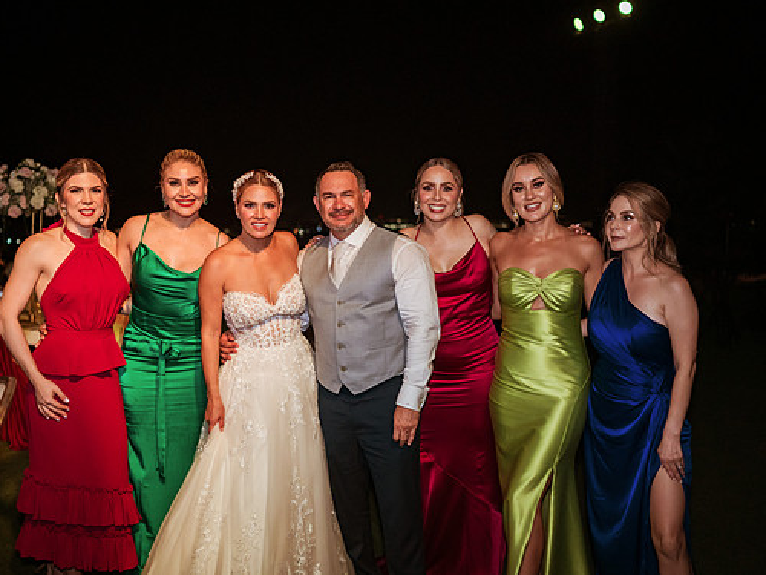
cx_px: 328
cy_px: 281
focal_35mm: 39
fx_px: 863
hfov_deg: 47.7
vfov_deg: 36.8
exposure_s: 1/1250
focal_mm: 35
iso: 3200
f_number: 1.8
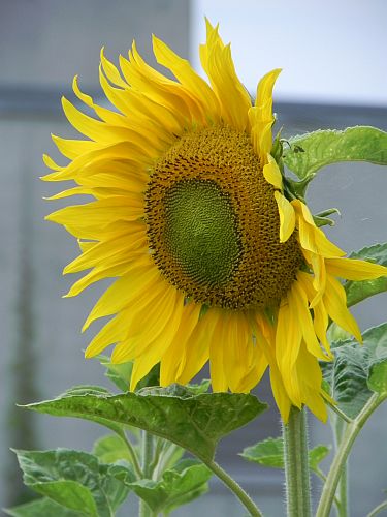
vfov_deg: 4.1
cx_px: 194
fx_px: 7170
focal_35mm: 481
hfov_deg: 3.1
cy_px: 258
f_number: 6.3
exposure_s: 1/449
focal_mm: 85.6
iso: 160
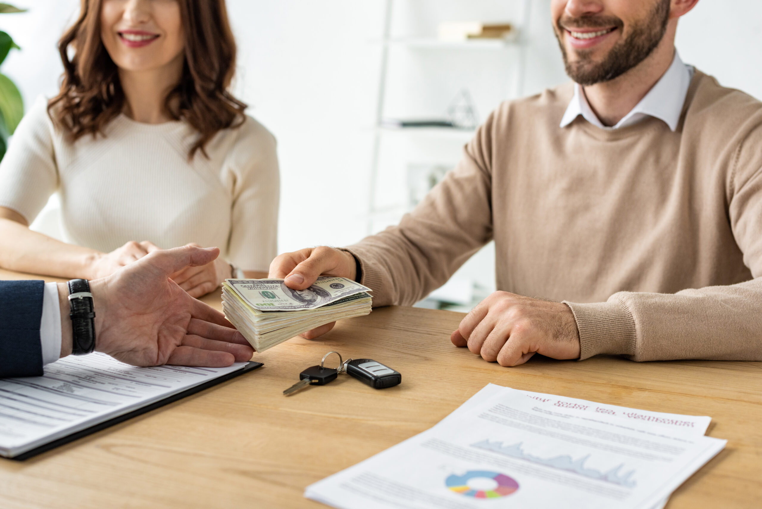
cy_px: 254
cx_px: 381
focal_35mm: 50
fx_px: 1059
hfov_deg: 39.6
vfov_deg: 27.0
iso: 500
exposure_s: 1/200
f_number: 4
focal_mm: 50
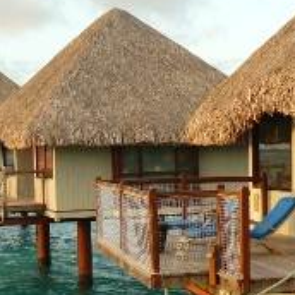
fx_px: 733
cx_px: 101
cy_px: 210
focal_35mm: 76
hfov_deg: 22.7
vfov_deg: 22.6
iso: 100
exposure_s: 1/125
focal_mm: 6
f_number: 2.8
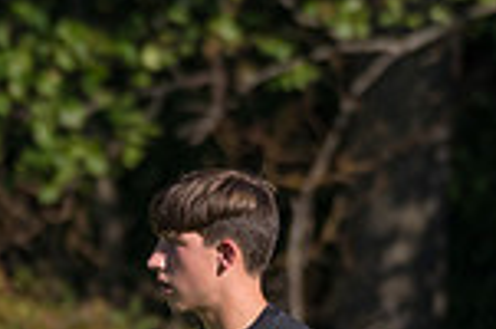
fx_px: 22204
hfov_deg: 1.3
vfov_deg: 0.8
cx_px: 184
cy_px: 569
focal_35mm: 1615
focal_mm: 280
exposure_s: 1/2000
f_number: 5.6
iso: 320
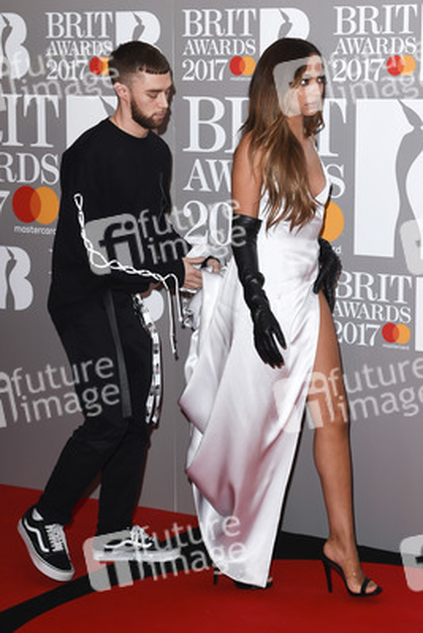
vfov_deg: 30.9
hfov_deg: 20.9
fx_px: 1145
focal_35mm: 65
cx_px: 212
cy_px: 316
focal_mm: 65
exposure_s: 1/250
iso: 400
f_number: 5.6
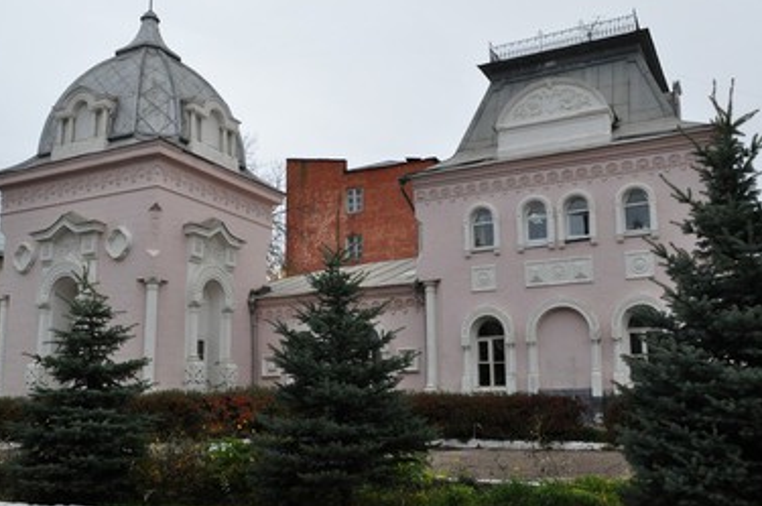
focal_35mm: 36
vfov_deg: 36.7
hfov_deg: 53.2
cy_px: 278
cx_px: 368
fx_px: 761
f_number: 11
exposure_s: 1/640
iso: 1250
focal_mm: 18
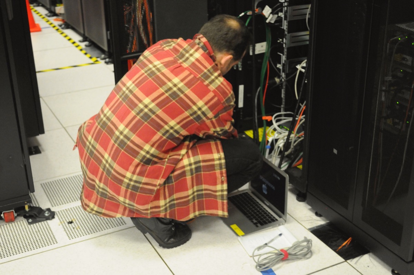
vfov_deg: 26.4
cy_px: 138
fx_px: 586
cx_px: 207
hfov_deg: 38.9
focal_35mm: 51
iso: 2500
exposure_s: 1/50
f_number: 5
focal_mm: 34
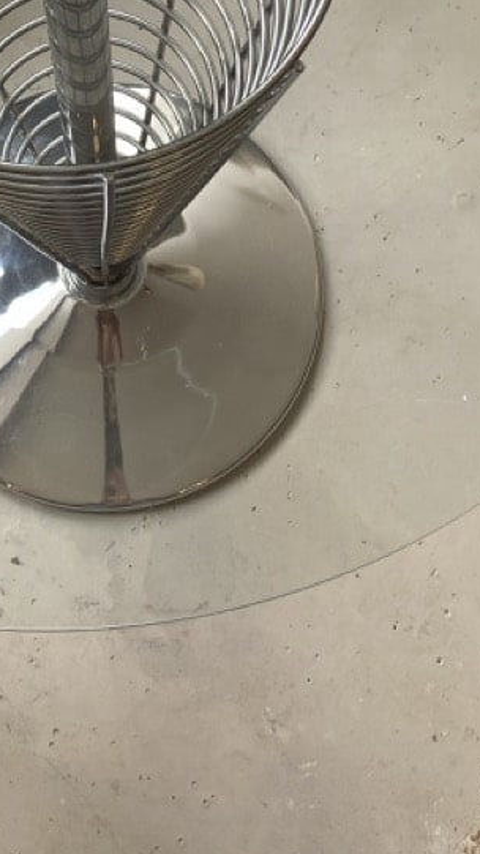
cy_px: -14
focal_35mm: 67
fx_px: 1517
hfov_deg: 17.8
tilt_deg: -64.0
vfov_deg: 29.2
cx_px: 85
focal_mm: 4.25
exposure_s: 1/126
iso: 32
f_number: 1.8
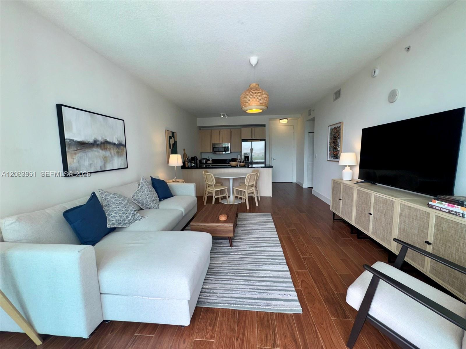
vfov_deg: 85.7
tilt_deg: -6.7
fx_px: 188
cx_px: 233
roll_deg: +1.1
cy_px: 174
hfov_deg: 102.1
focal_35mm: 14
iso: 32
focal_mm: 2.22
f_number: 2.2
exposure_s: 1/186
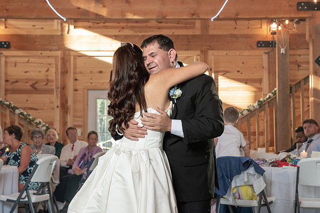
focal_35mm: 82
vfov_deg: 16.6
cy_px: 92
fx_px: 730
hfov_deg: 24.7
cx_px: 161
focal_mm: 70
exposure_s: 1/200
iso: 2000
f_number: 5.6
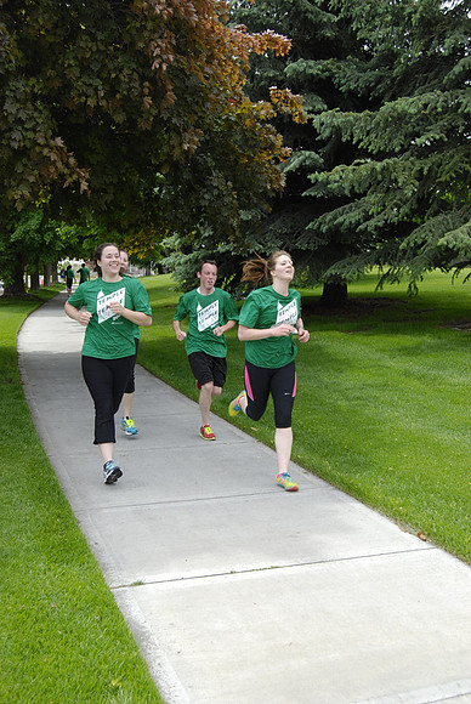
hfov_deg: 32.0
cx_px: 236
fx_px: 822
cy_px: 352
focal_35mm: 42
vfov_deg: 46.4
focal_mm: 28
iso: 400
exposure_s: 1/400
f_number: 8
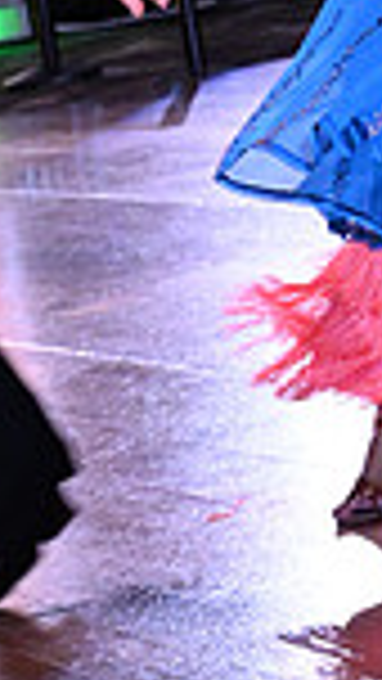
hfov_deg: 4.9
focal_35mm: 241
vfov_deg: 8.8
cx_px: 798
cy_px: -284
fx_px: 4337
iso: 5000
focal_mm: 60
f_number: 7.1
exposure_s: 1/320
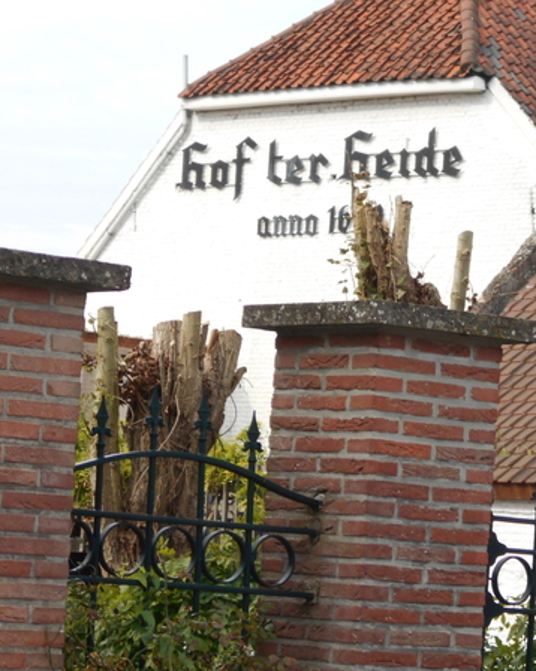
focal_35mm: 170
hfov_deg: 9.1
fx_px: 3373
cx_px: 388
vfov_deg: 11.4
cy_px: 336
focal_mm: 23
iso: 200
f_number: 6.5
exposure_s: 1/250
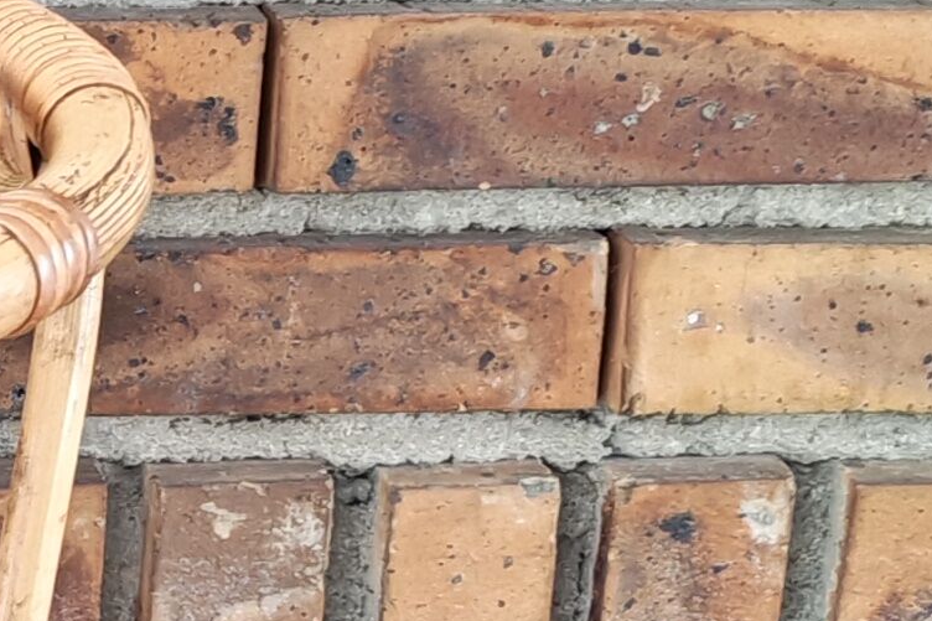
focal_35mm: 153
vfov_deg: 9.0
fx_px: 3960
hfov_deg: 12.6
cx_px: -587
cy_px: 201
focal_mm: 6.12
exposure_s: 1/100
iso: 400
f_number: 1.9
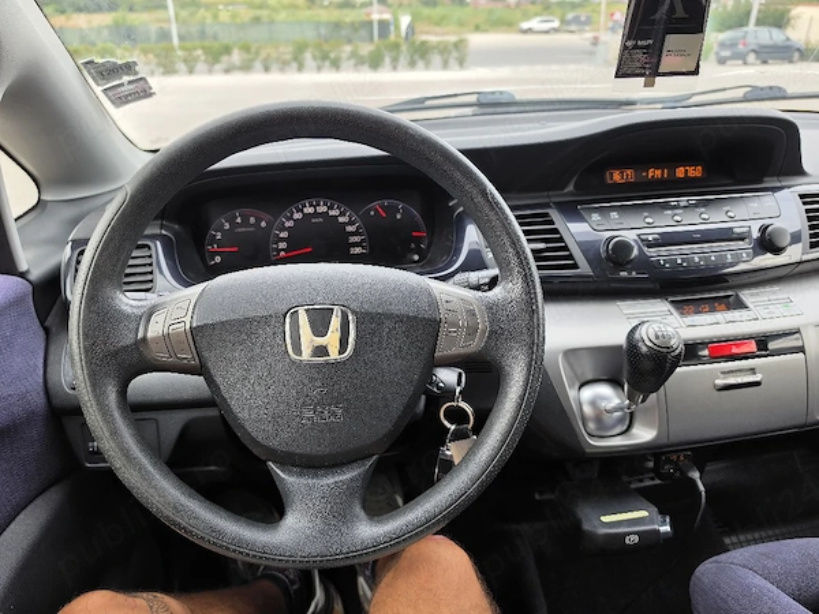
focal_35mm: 23
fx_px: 544
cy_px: 307
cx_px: 410
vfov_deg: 58.9
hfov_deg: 73.9
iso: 20
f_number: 1.4
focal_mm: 6.5
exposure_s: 1/182
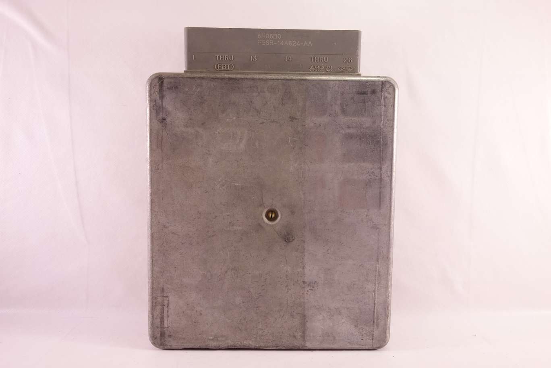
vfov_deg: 46.4
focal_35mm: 28
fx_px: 429
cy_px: 184
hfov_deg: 65.5
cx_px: 276
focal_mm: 10.4
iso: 200
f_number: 3.5
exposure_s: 1/30
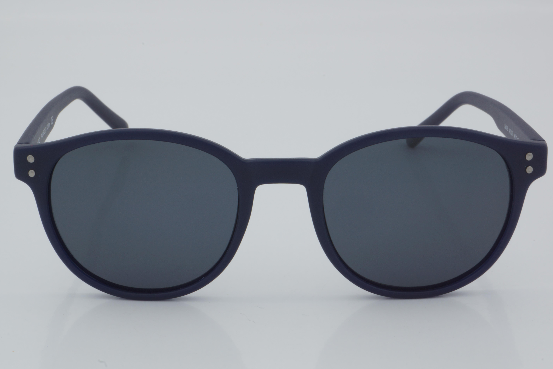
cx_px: 276
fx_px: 1267
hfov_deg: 24.6
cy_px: 184
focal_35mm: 82
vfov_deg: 16.6
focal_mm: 55
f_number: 32
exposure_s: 1/4
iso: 100
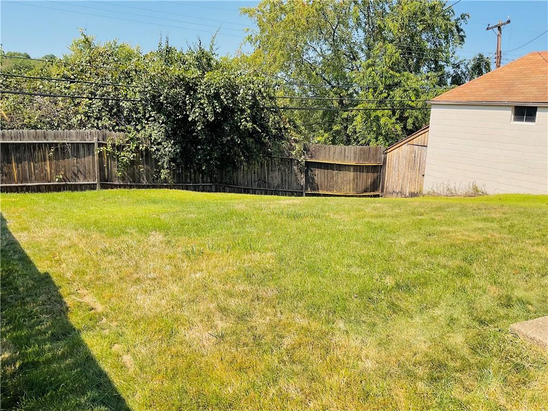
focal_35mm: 29
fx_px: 459
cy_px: 206
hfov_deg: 61.7
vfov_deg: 48.2
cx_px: 274
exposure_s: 1/1121
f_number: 1.8
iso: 16
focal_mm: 3
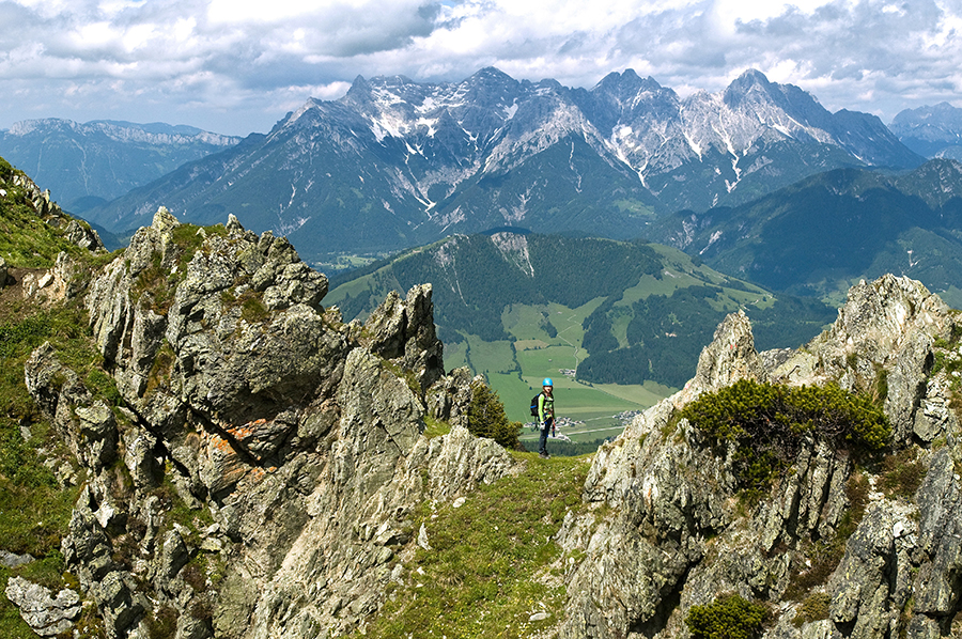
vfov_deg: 25.7
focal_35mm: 52
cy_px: 320
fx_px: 1401
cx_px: 481
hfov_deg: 37.9
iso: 400
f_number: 8
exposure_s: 1/1600
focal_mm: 35
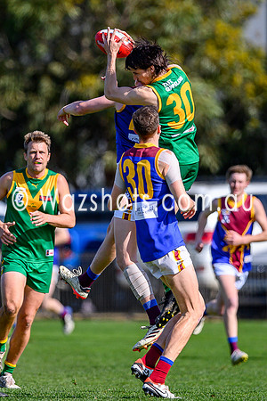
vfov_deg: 2.2
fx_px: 10340
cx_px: 130
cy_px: 180
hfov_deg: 1.5
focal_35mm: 930
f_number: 4
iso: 220
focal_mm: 500
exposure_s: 1/3200
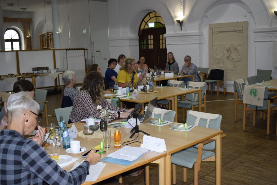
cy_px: 92
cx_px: 138
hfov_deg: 47.9
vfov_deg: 33.0
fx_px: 312
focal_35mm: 40
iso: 800
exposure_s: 1/100
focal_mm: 27
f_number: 5
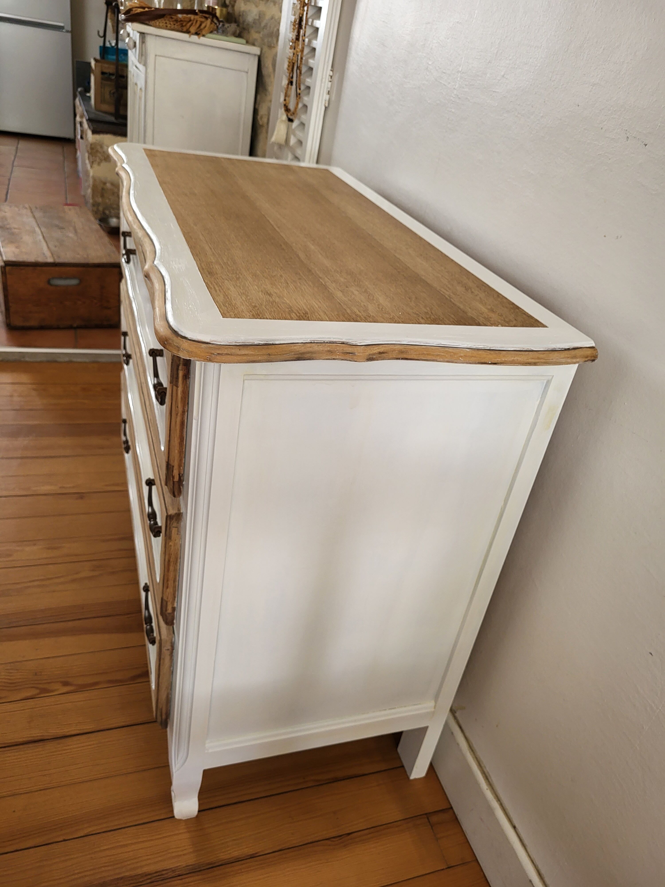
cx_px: 332
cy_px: 444
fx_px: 666
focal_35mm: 26
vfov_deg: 67.3
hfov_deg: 53.1
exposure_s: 1/100
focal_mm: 5.4
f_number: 1.8
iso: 200
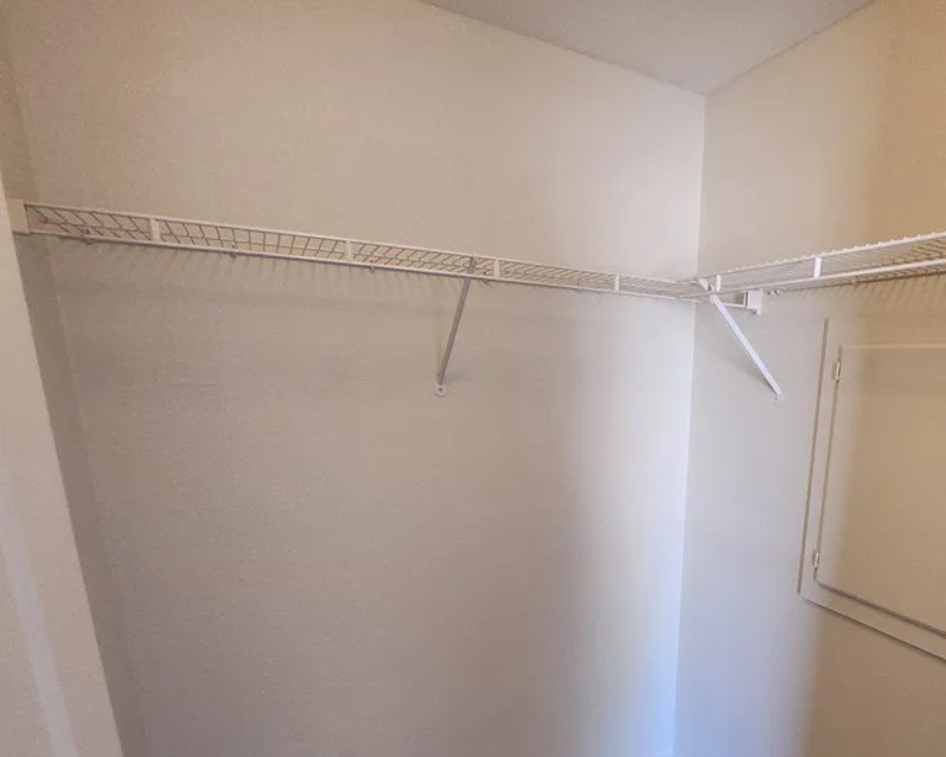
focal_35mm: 20
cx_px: 639
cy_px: 526
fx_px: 560
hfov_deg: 77.5
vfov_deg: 65.6
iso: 320
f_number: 2.2
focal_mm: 1.7
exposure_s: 1/40
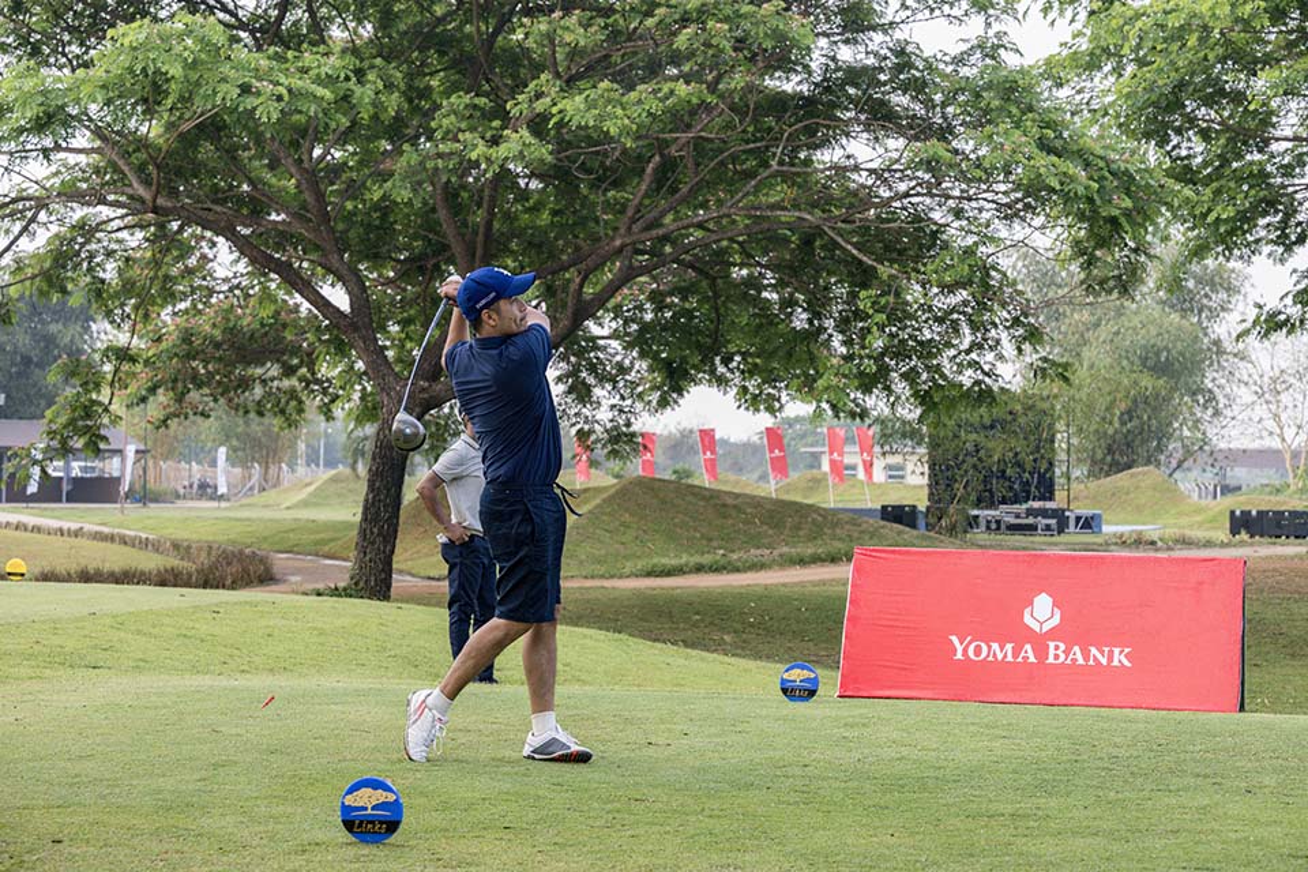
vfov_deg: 19.5
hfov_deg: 28.8
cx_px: 654
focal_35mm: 70
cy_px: 436
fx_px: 2543
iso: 3600
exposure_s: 1/2500
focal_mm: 70
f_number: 5
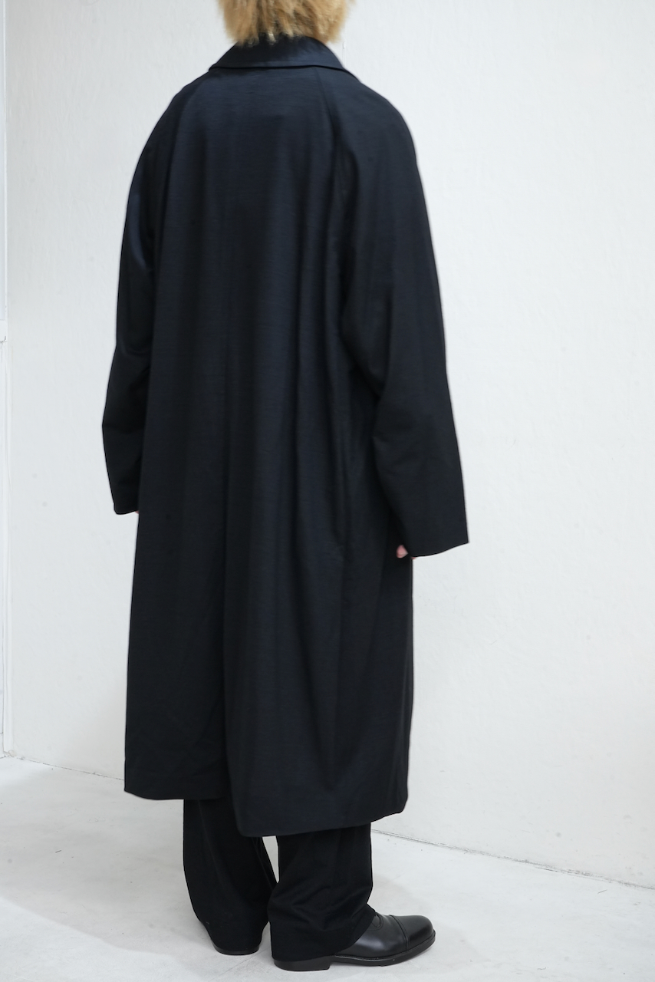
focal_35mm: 53
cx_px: 328
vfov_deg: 37.5
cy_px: 491
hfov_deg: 25.5
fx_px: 1446
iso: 1600
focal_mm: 53
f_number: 16
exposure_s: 1/4
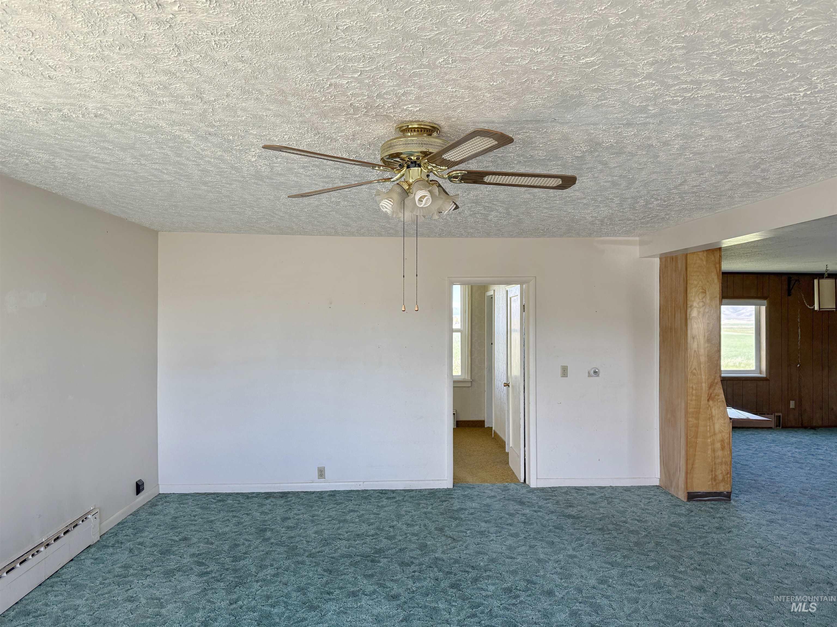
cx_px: 418
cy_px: 314
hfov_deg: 71.6
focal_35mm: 24
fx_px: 580
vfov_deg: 56.8
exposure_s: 1/238
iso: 160
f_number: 1.78
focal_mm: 6.76
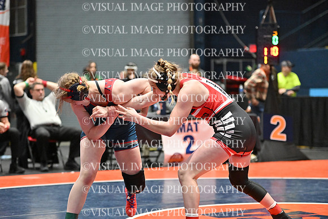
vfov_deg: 12.2
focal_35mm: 112
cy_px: 110
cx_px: 164
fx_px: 1021
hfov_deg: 18.3
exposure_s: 1/1250
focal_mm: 112
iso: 6400
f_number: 2.8
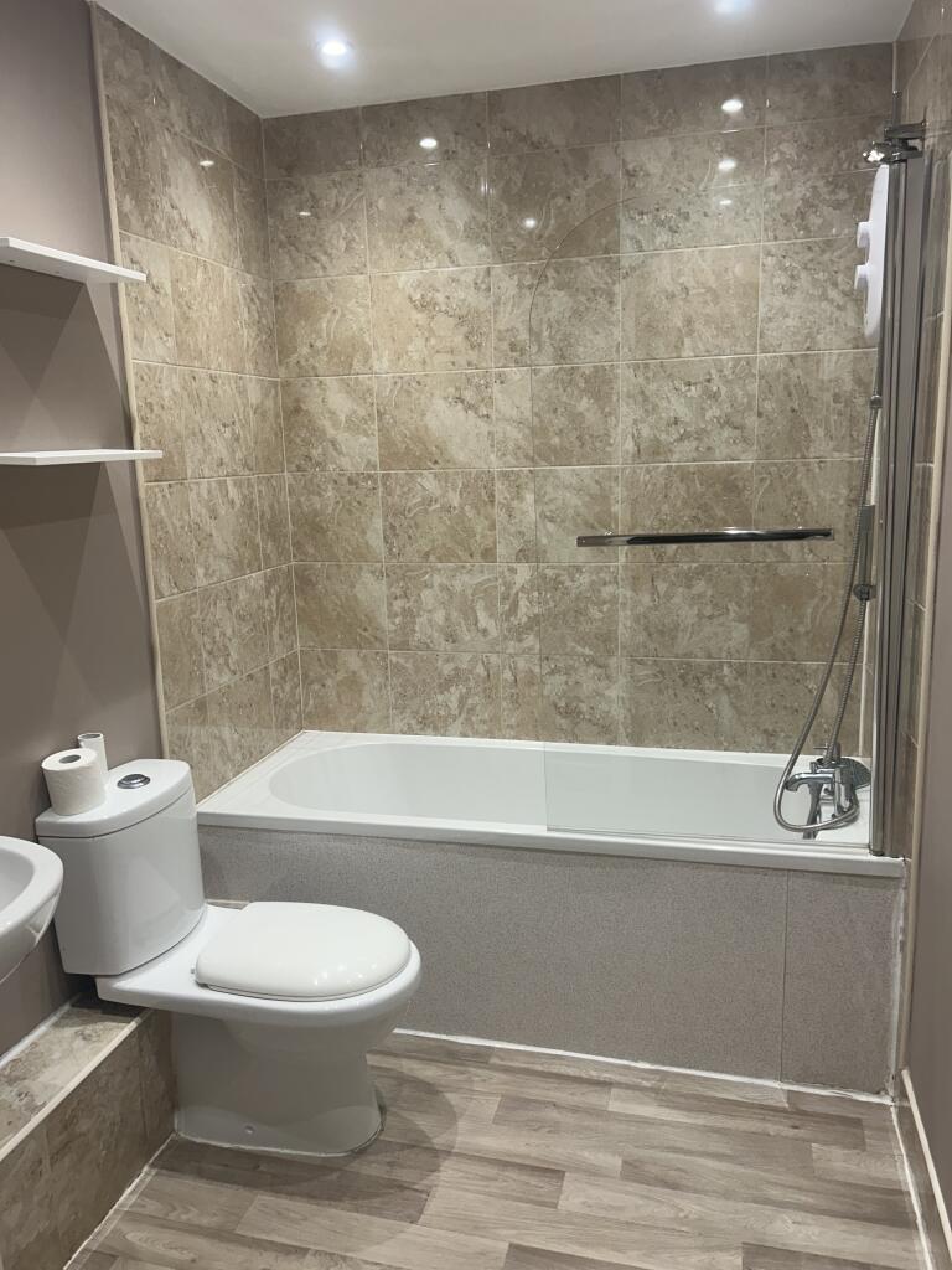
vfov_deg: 67.3
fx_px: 953
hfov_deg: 53.1
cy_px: 635
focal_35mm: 26
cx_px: 476
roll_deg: +1.1
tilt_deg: -11.7
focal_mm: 5.7
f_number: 1.5
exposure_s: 1/100
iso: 64
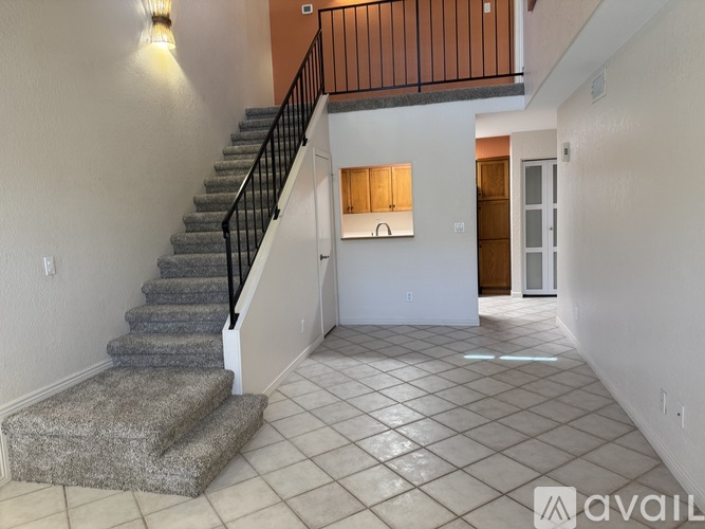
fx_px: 489
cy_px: 264
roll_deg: +3.7
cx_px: 352
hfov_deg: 71.6
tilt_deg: -4.2
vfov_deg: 56.8
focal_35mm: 24
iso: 200
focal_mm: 6.76
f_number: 1.78
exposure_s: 1/60
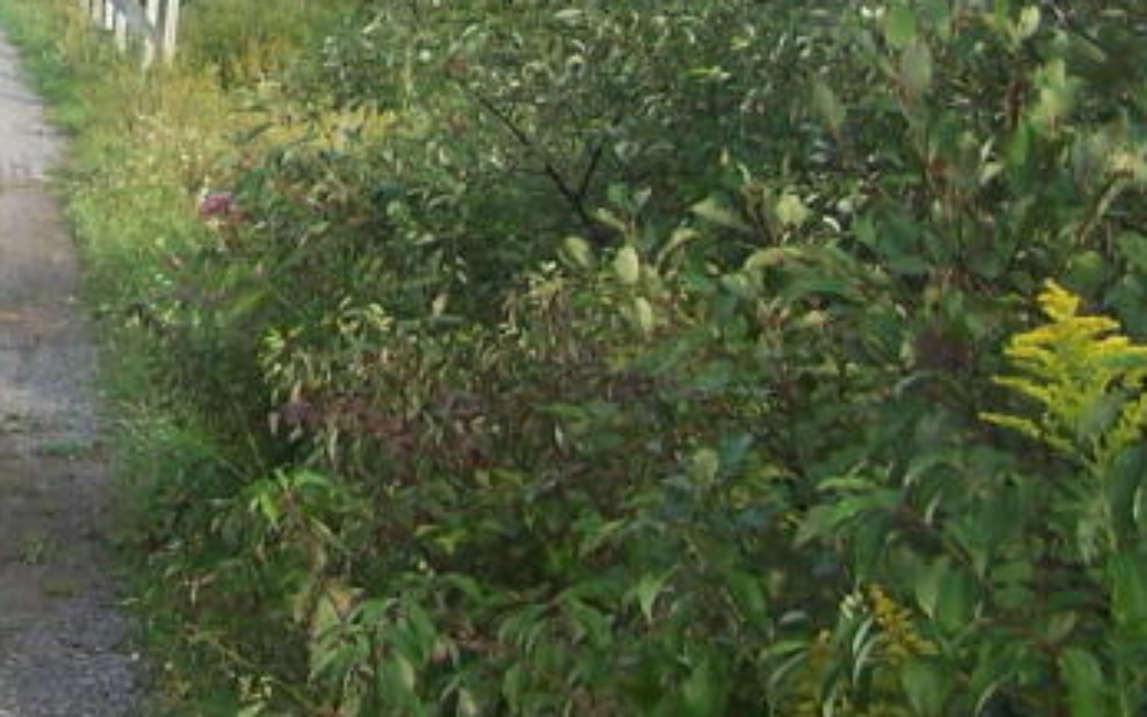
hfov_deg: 16.9
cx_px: -169
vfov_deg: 10.7
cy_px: -228
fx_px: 3720
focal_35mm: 119
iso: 80
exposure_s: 1/250
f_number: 2.8
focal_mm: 6.3
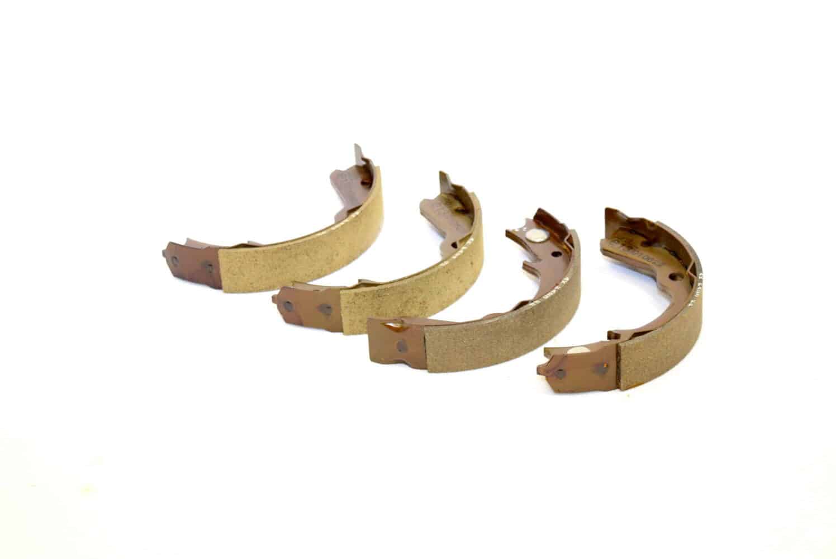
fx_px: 1917
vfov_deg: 16.6
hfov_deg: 24.6
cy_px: 280
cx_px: 418
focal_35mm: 82
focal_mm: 55
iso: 400
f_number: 5.6
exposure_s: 1/125
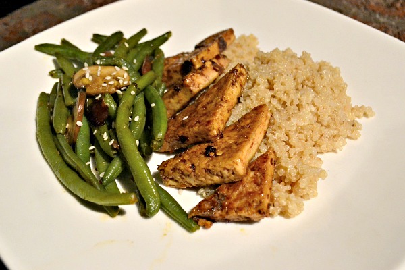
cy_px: 135
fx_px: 371
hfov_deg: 57.2
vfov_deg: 40.0
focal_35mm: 33
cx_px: 202
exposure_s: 1/60
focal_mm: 22
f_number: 4
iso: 2200
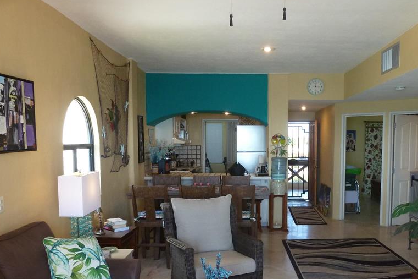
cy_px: 188
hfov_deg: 54.0
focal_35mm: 35
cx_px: 255
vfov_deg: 37.4
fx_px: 406
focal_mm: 4.1
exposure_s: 1/30
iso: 200
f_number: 3.3
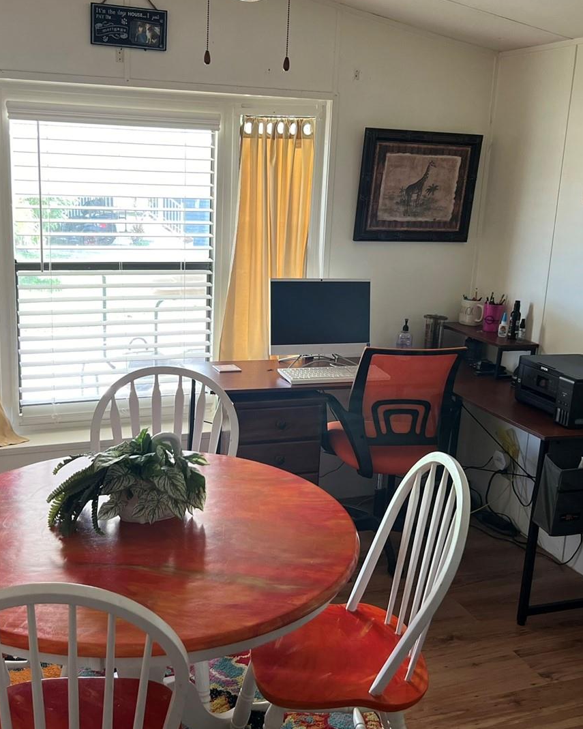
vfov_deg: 47.9
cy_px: 358
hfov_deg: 39.1
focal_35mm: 38
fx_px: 820
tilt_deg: -14.6
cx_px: 269
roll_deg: -2.0
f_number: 1.5
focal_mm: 5.7
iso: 125
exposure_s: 1/114
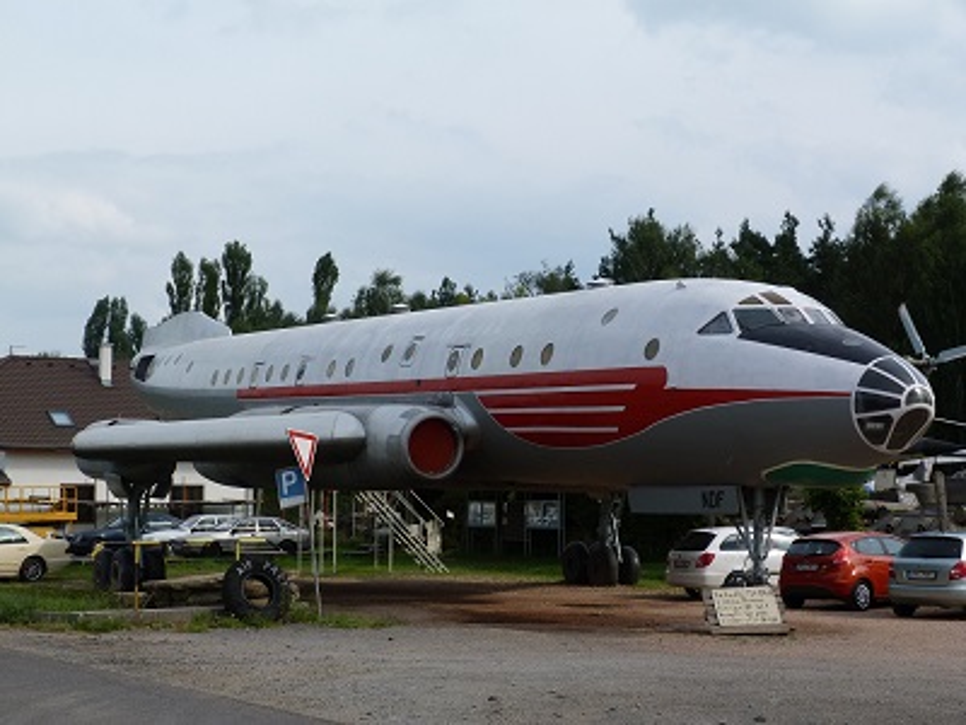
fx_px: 1870
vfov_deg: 21.9
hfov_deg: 29.0
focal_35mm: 67
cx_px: 483
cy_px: 362
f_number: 5.6
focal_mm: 12.1
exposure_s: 1/320
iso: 80
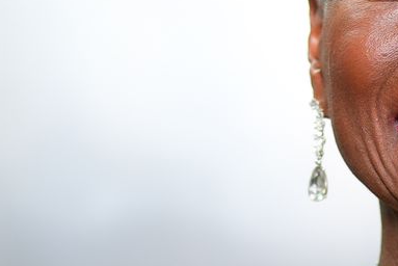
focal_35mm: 334
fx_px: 3695
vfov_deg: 4.1
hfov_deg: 6.1
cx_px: 460
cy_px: 431
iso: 100
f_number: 1.4
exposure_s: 1/200
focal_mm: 50
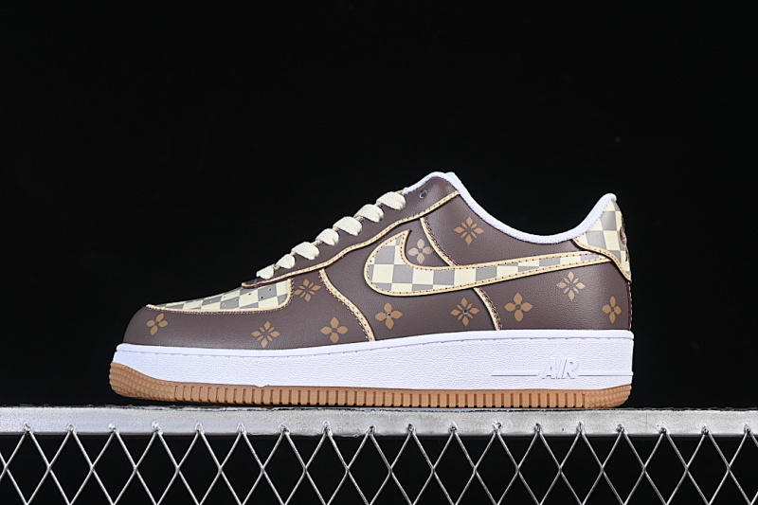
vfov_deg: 18.2
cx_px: 379
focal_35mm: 75
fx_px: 1579
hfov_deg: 27.0
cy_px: 252
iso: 160
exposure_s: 1/80
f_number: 7.1
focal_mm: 50
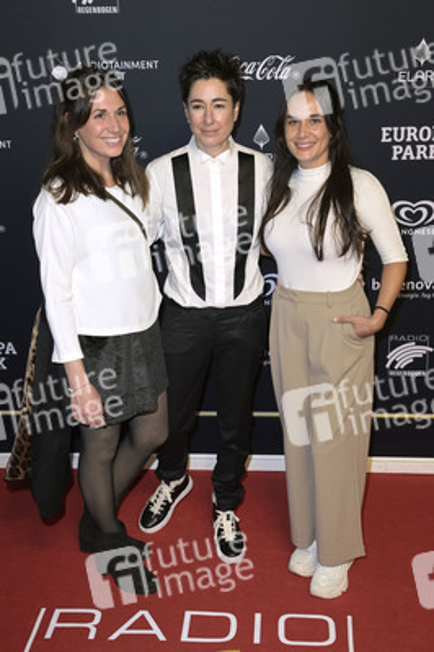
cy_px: 326
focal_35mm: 44
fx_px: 797
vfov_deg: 44.5
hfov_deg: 30.5
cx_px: 217
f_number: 5.6
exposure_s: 1/250
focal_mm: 44
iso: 800
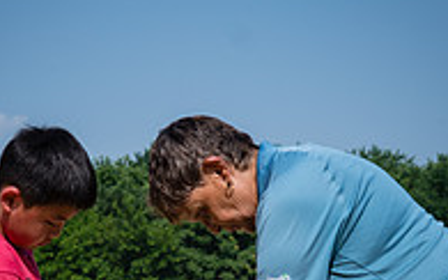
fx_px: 2162
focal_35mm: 177
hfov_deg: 11.8
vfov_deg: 7.3
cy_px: 466
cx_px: 215
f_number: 5
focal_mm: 50
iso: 160
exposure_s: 1/1250
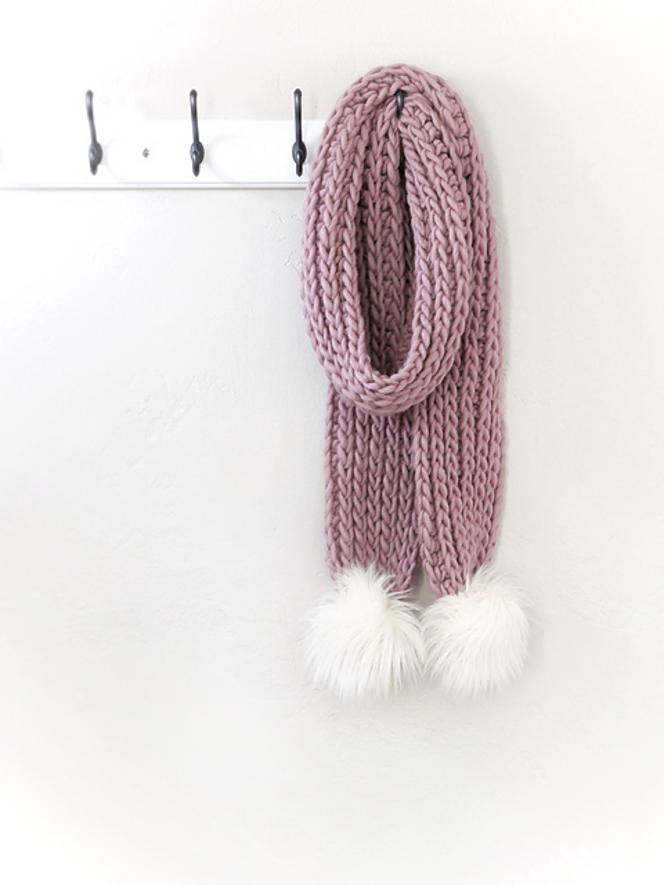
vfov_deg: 27.8
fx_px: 1790
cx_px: 332
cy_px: 442
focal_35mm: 70
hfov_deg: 21.0
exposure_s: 1/80
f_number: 5.5
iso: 2000
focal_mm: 35
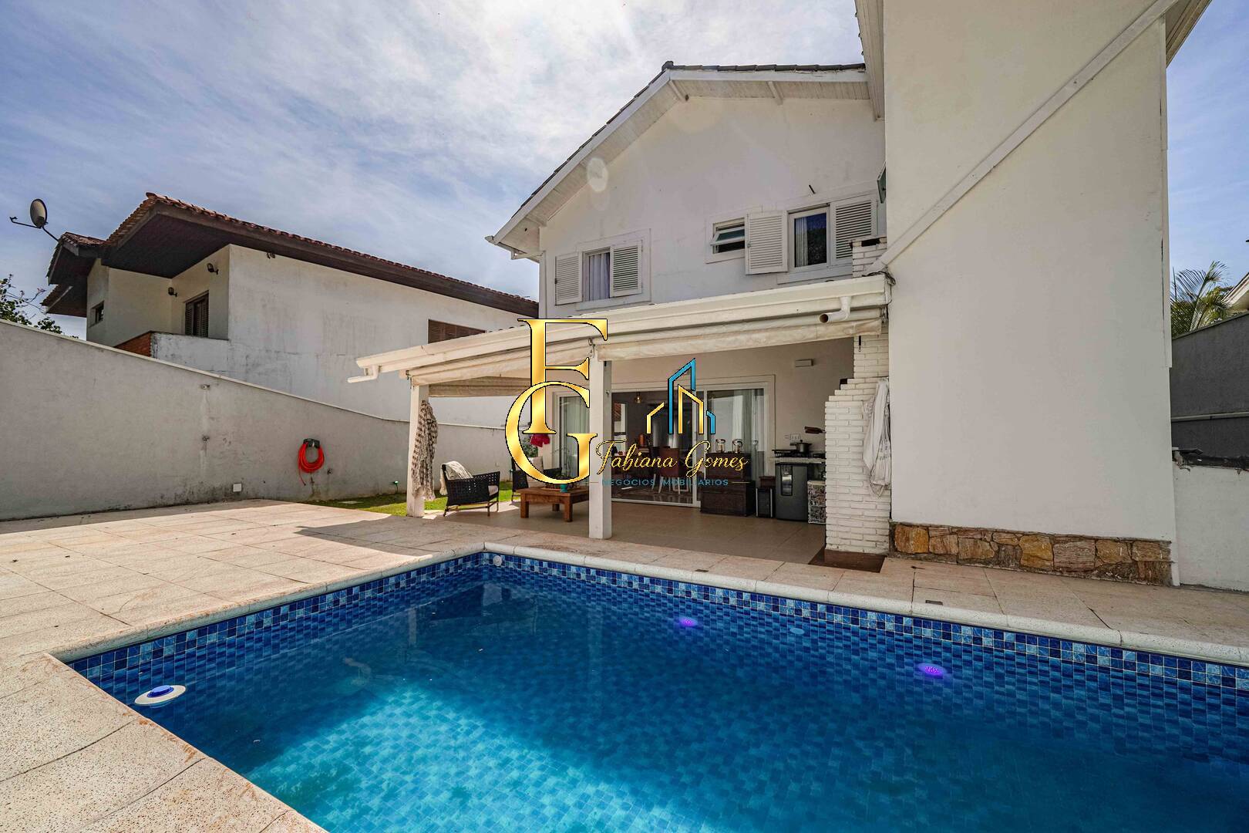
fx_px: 520
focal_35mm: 15
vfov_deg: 77.3
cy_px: 416
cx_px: 624
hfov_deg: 100.4
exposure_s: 1/400
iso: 50
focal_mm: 10
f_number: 5.6
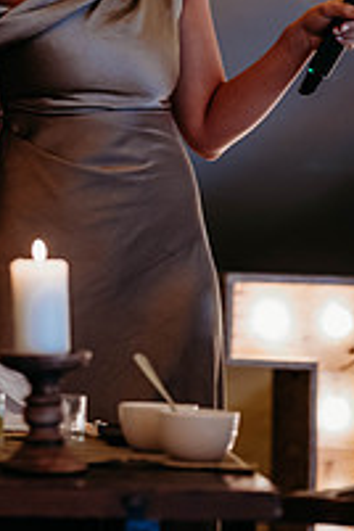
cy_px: 0
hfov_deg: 7.2
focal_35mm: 190
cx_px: 69
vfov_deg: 10.7
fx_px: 2802
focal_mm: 85
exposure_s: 1/200
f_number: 1.8
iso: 1800
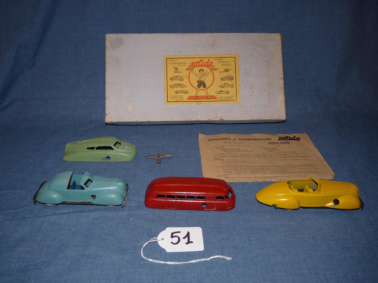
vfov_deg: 51.4
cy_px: 142
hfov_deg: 65.3
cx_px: 189
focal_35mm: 27
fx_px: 295
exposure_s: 1/25
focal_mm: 4.8
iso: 100
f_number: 2.8
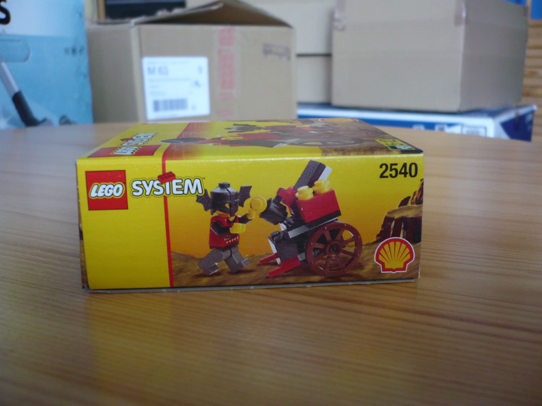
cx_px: 271
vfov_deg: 40.7
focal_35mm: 35
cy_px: 203
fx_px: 548
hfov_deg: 52.6
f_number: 2.8
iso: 160
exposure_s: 1/30
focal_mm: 5.8
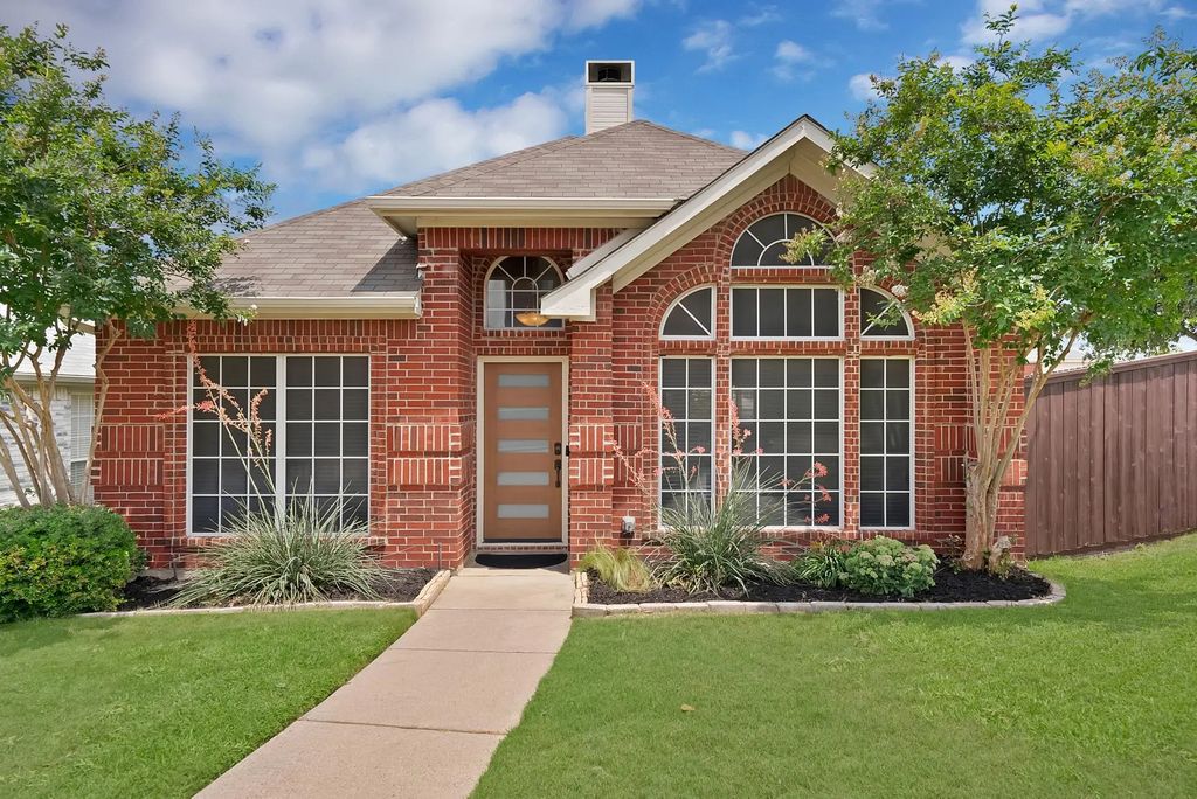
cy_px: 400
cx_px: 598
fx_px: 699
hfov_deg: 81.2
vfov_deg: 59.6
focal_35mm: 21
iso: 640
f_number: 9
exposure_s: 1/160
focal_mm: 21
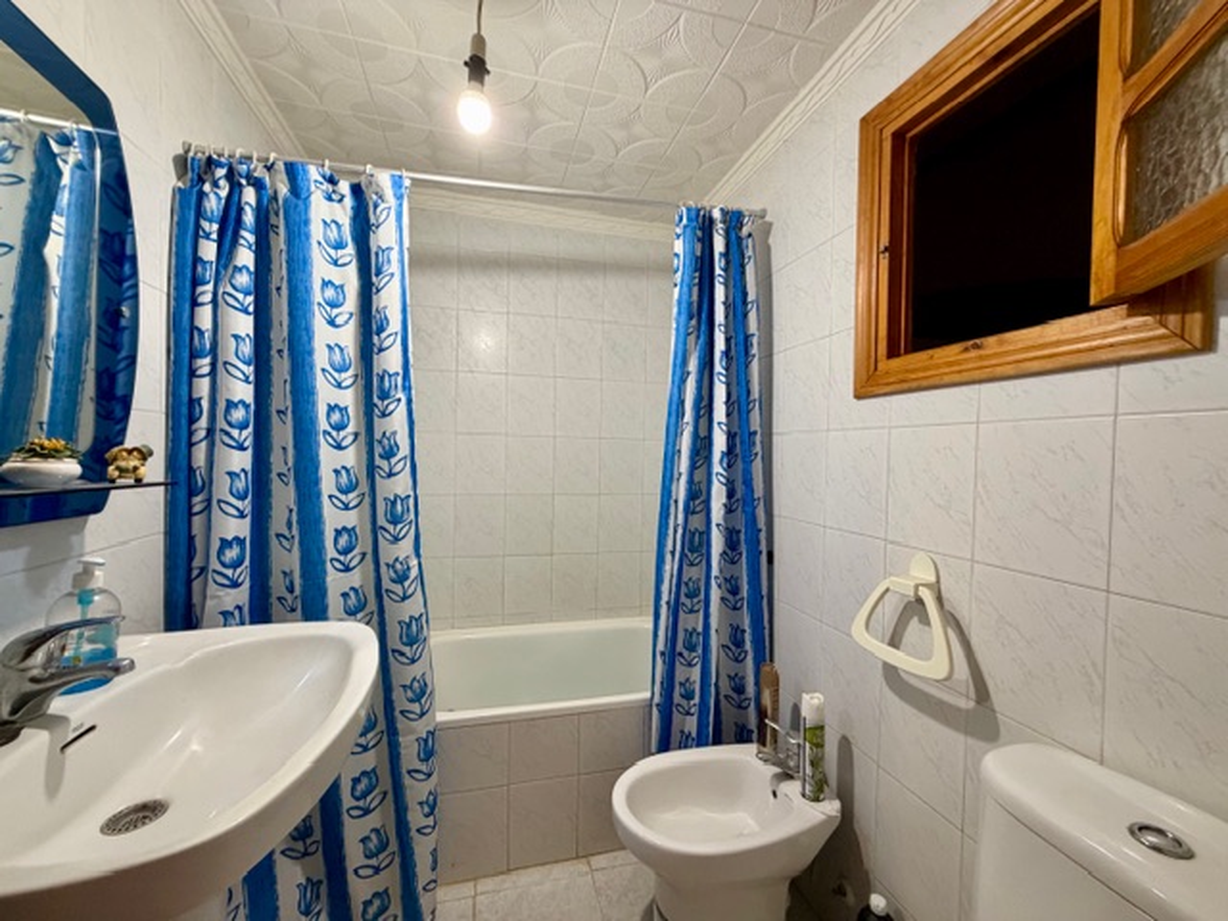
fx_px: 497
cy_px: 460
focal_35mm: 14
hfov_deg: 102.1
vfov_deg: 85.7
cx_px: 614
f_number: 2.2
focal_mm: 2.22
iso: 250
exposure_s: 1/50
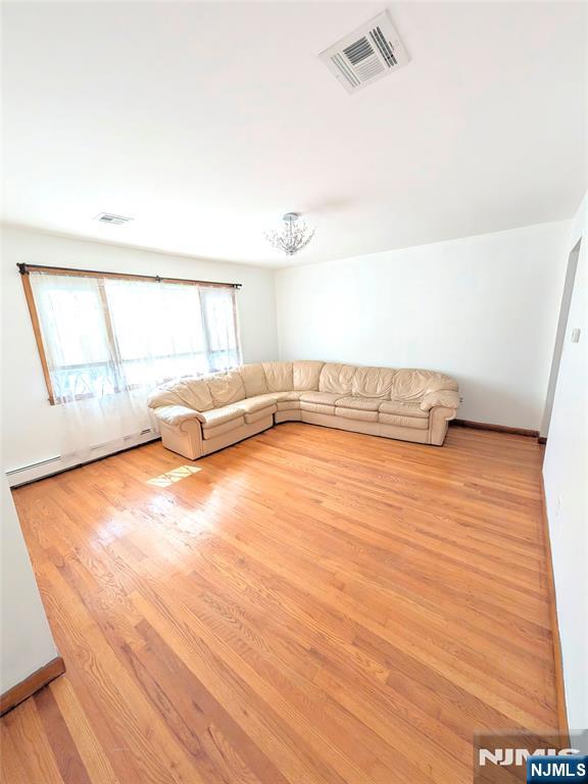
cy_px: 392
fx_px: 294
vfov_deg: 106.2
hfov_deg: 89.9
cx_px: 294
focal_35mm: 13
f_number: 2.2
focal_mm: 1.54
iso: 31
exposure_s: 1/233
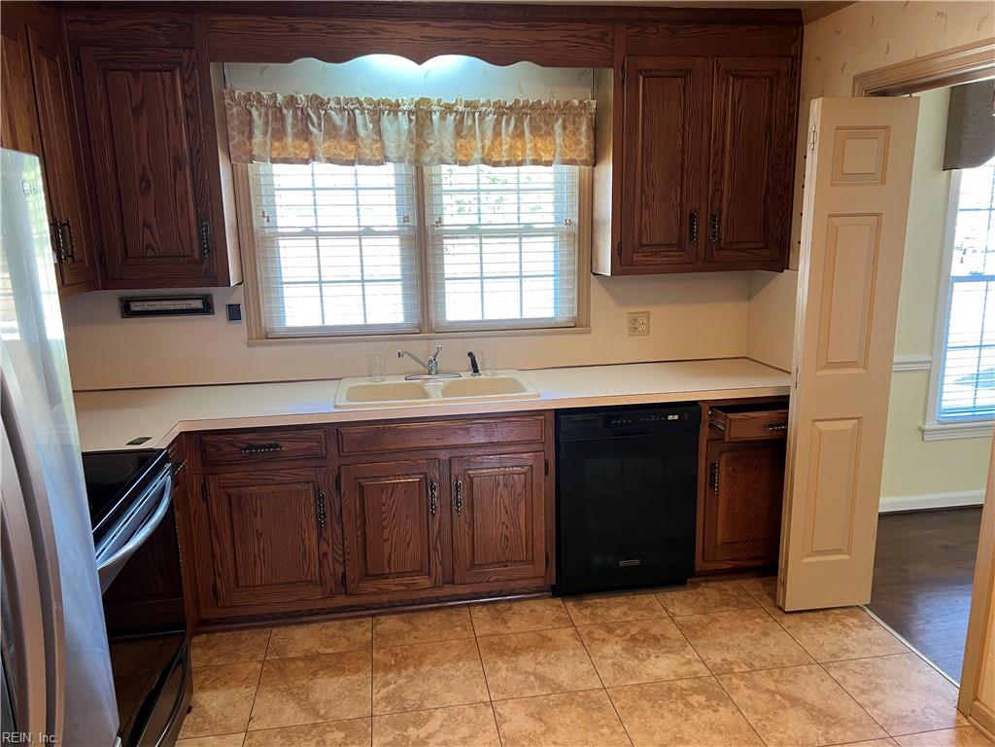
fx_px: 747
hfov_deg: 67.3
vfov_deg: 53.1
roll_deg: +0.7
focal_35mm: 26
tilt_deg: -12.3
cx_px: 498
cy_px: 374
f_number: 1.5
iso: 125
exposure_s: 1/60
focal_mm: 5.7
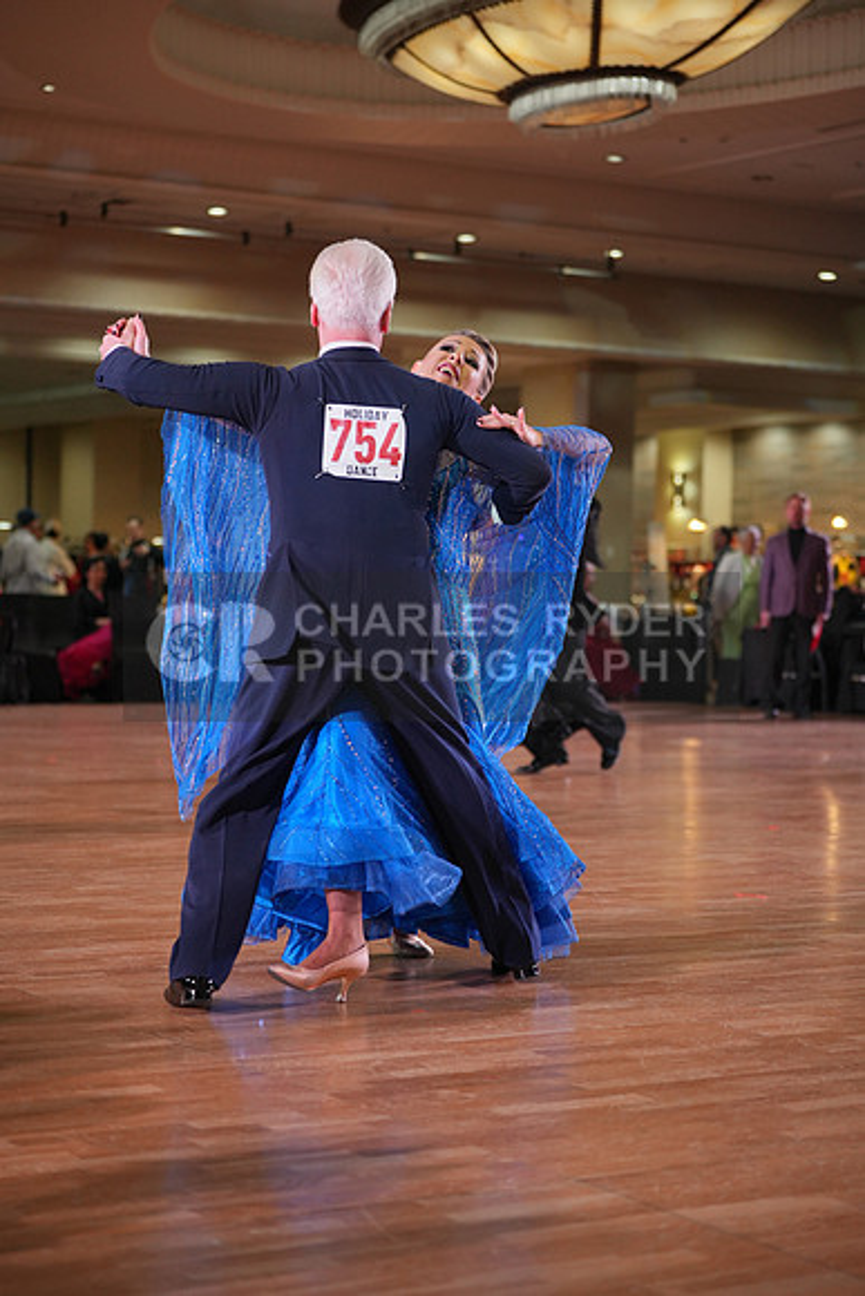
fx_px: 2521
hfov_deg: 19.5
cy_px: 648
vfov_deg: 28.8
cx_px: 432
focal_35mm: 70
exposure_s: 1/500
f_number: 2.8
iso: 1250
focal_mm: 70
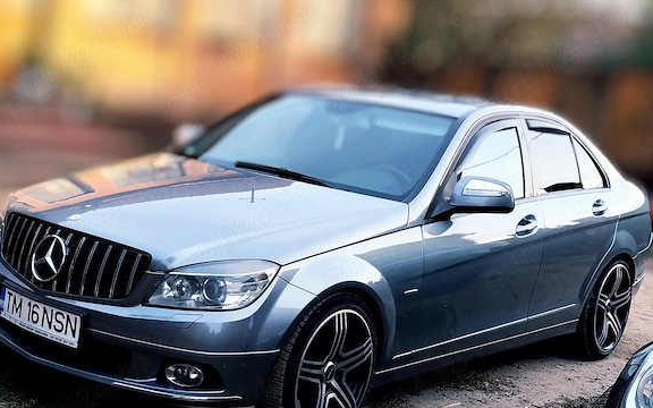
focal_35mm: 32
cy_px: 247
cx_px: 315
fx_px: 569
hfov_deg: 59.6
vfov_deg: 39.2
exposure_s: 1/100
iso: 50
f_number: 1.8
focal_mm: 4.22
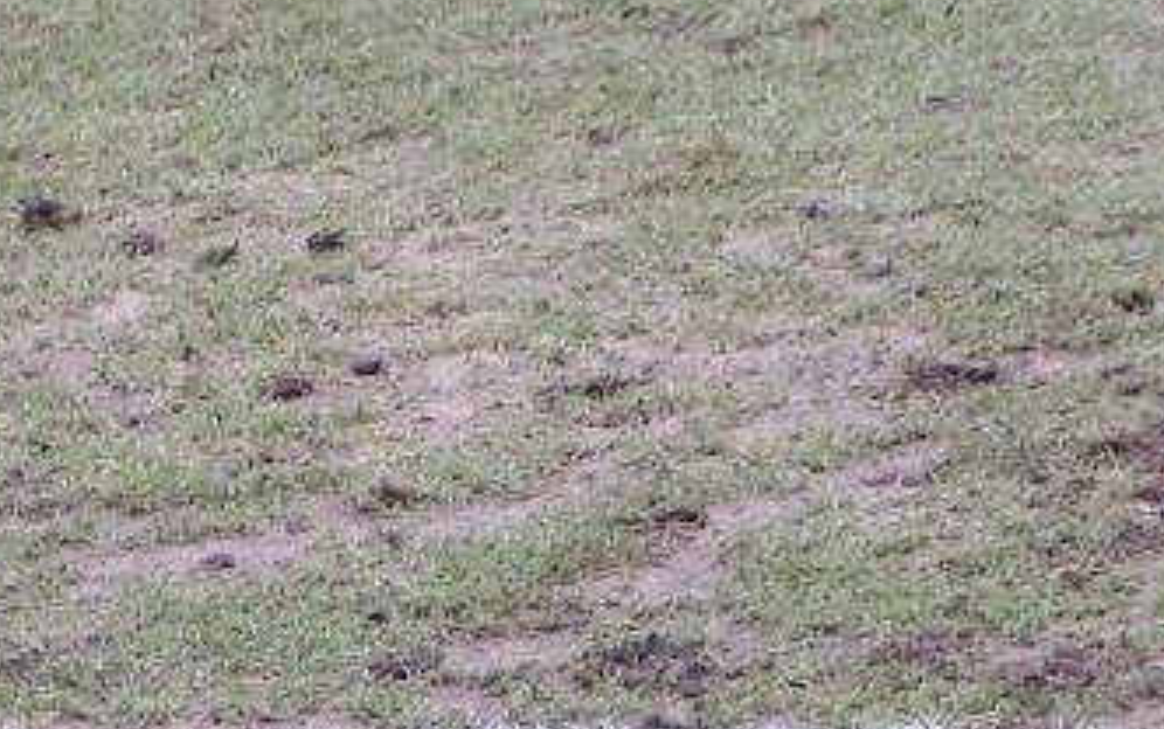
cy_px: 435
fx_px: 16697
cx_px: 456
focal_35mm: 526
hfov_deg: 4.0
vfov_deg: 2.5
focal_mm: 31.5
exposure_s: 1/200
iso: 200
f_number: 3.5
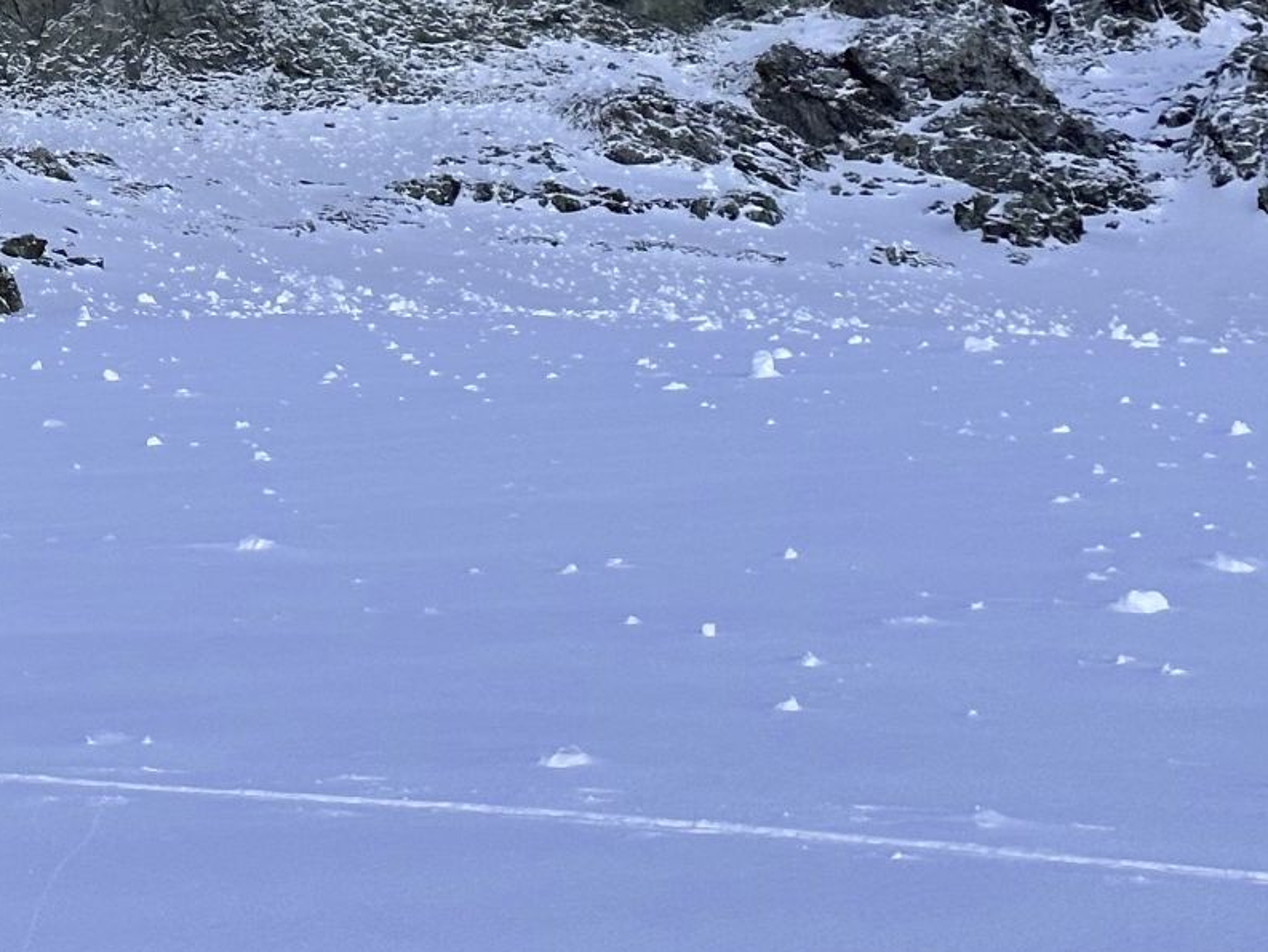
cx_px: -35
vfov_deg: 11.8
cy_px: -78
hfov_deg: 15.6
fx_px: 4543
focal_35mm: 124
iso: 64
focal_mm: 6.86
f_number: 1.78
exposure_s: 1/4367
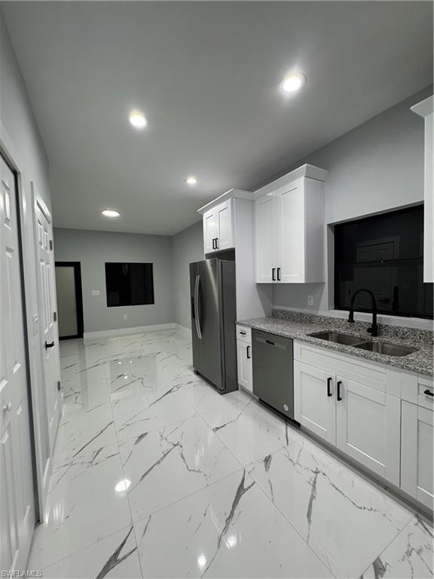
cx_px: 217
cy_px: 290
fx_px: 234
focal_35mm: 14
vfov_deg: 102.1
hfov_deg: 85.7
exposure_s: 1/120
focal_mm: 2.22
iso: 320
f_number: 2.2
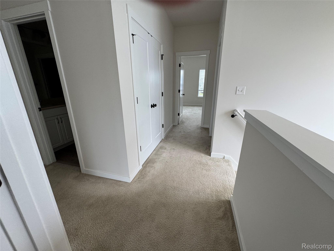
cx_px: 167
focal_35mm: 14
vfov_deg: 85.7
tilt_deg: -17.9
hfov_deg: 102.1
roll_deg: +0.1
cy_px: 126
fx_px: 135
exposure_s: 1/120
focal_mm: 2.22
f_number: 2.2
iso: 160
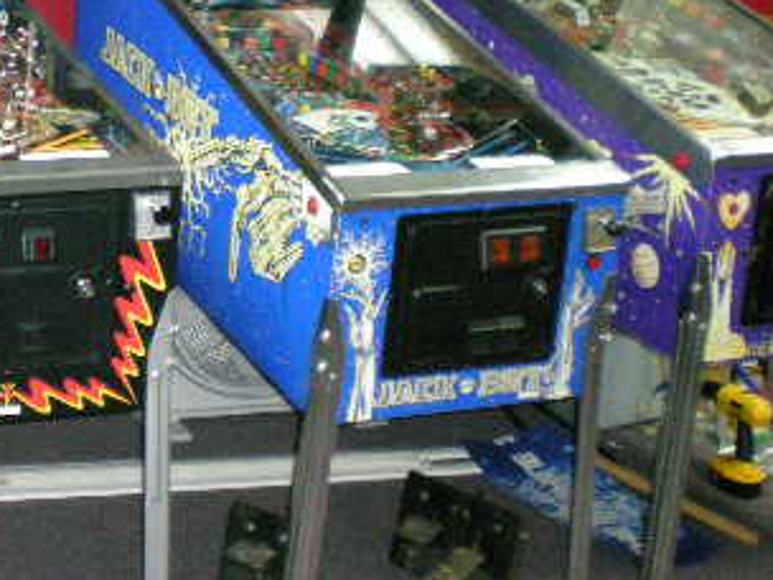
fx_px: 1786
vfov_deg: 18.1
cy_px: 38
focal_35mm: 80
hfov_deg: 23.6
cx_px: 46
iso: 452
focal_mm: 6.3
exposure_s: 1/33.7
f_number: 3.1
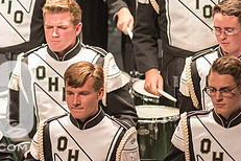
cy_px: 110
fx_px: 5047
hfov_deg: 2.7
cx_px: -45
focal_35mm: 754
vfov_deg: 1.8
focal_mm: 300
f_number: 2.8
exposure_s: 1/500
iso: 4000
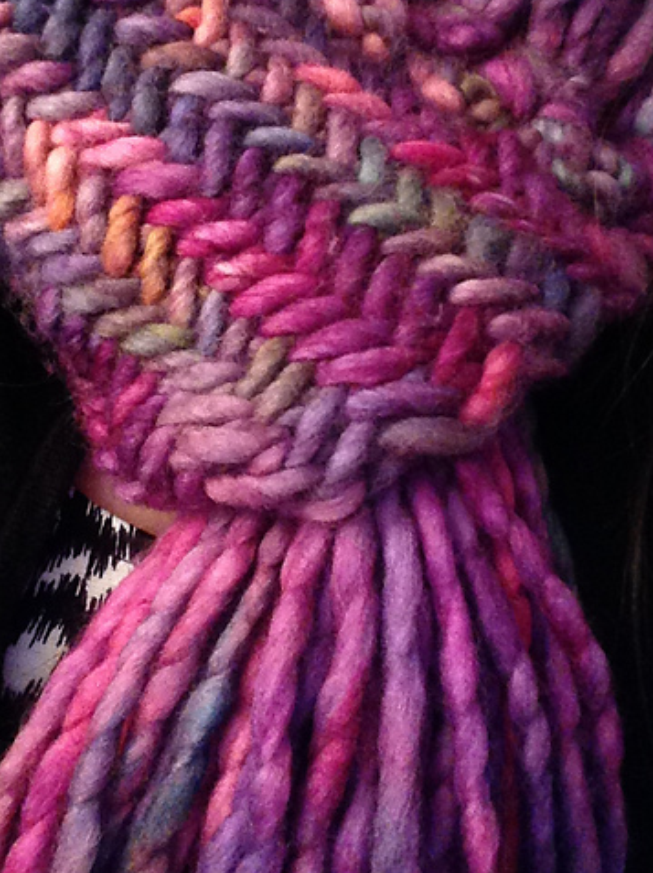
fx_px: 1184
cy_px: 340
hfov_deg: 30.8
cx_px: 291
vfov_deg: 40.2
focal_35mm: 47
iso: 200
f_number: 2.4
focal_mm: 2.18
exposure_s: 1/15
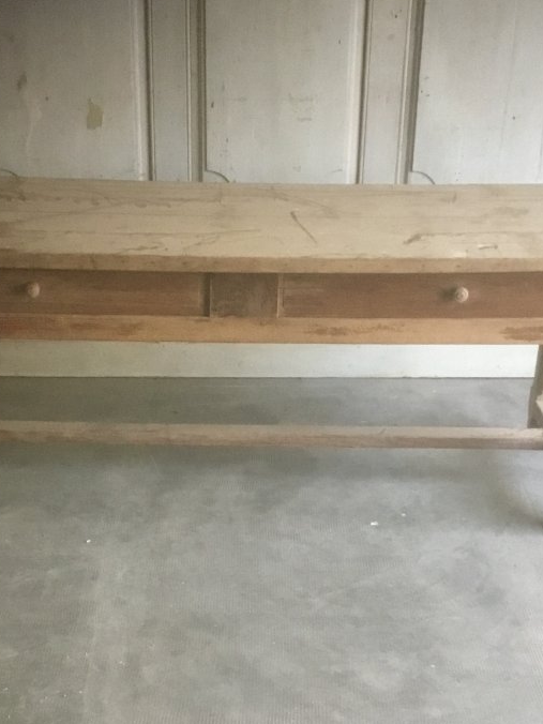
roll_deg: -0.9
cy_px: 464
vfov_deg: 34.7
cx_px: 226
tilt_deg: -26.4
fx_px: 1150
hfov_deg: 26.5
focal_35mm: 55
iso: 250
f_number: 2.4
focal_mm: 3.3
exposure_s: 1/17
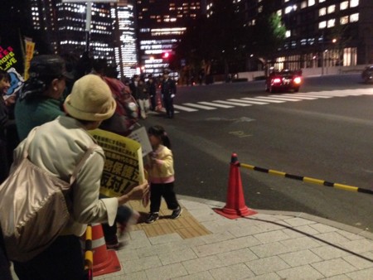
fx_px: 356
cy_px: 140
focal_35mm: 33
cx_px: 186
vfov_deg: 43.0
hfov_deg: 55.3
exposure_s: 1/15
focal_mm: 4.12
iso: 800
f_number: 2.4
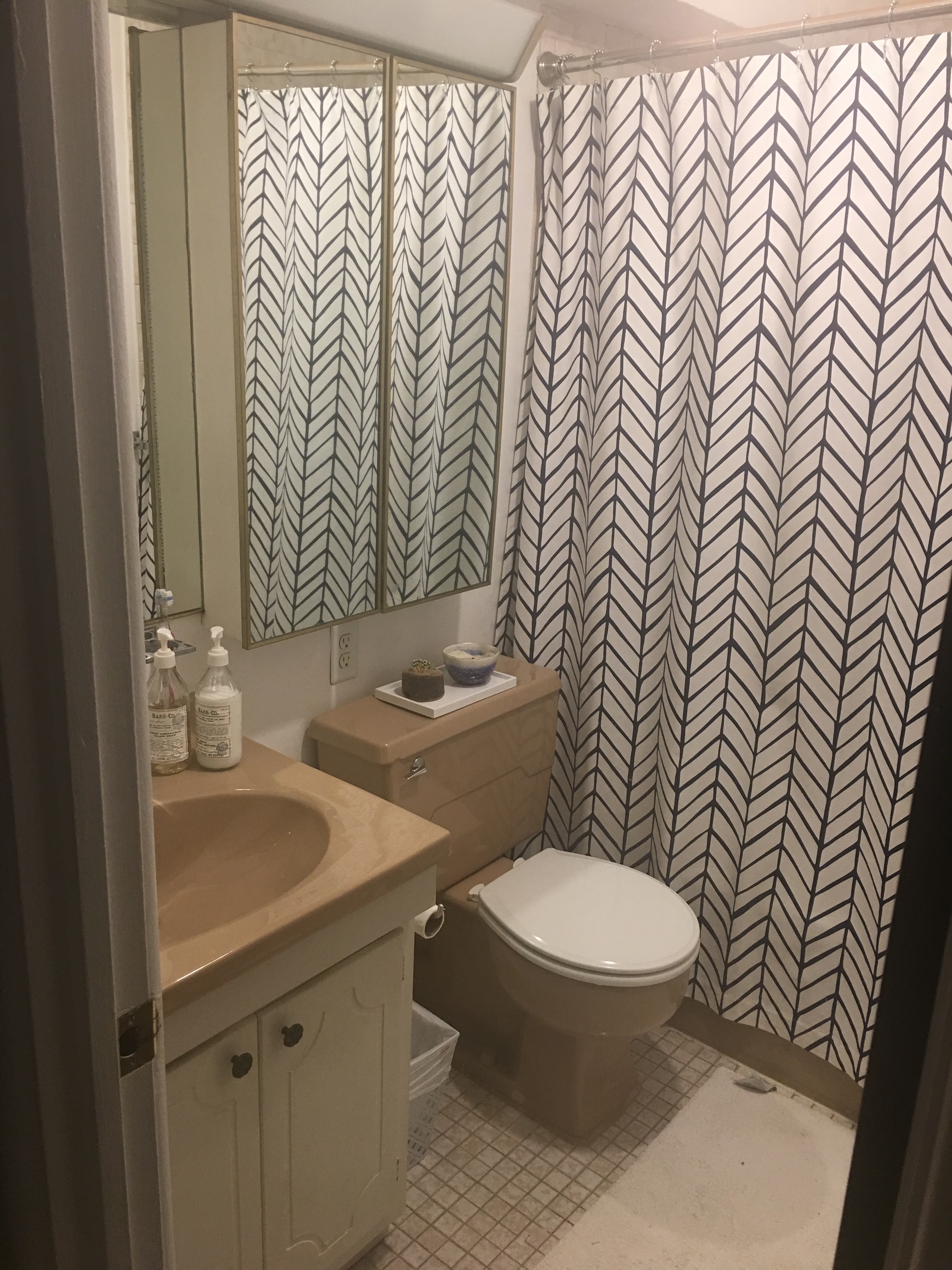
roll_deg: -1.7
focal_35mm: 29
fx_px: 1063
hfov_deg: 48.2
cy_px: 635
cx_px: 476
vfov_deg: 61.7
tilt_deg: -16.0
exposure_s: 1/15
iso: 50
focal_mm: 4.15
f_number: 2.2
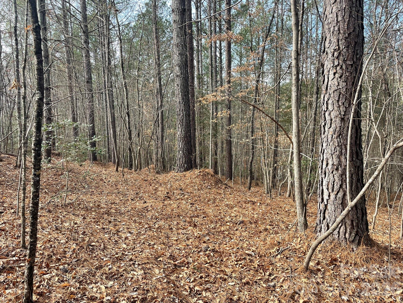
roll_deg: +2.0
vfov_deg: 53.1
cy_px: 152
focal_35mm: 26
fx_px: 303
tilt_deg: -6.5
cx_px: 202
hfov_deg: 67.3
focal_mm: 4.2
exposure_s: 1/215
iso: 32
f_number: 1.6
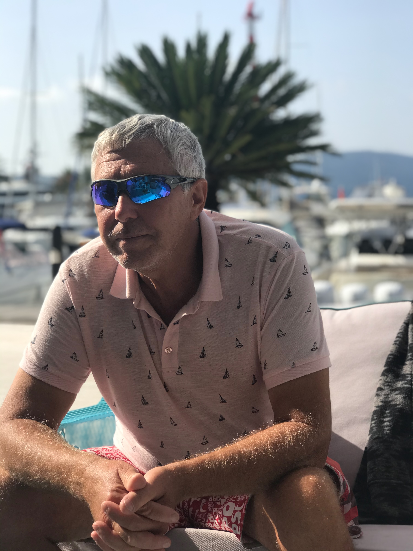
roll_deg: +0.7
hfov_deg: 25.7
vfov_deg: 33.8
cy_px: 276
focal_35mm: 57
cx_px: 206
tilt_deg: -4.1
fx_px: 907
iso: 20
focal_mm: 6.6
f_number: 2.8
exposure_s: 1/754
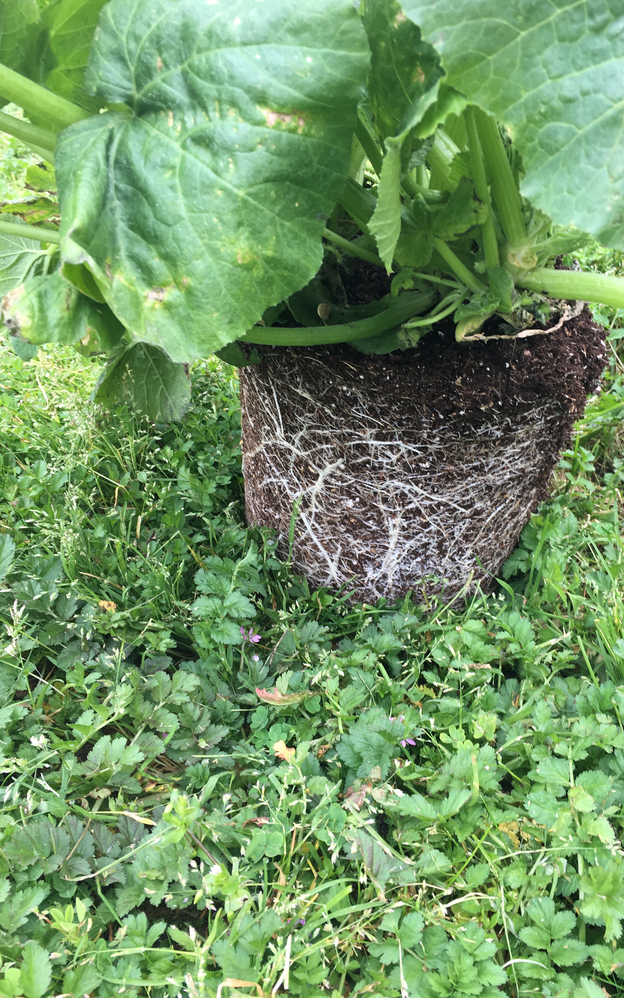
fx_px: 843
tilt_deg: -30.1
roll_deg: -0.8
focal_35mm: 31
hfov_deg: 40.5
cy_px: 497
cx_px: 353
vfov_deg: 61.2
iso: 25
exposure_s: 1/120
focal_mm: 4.15
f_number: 2.2
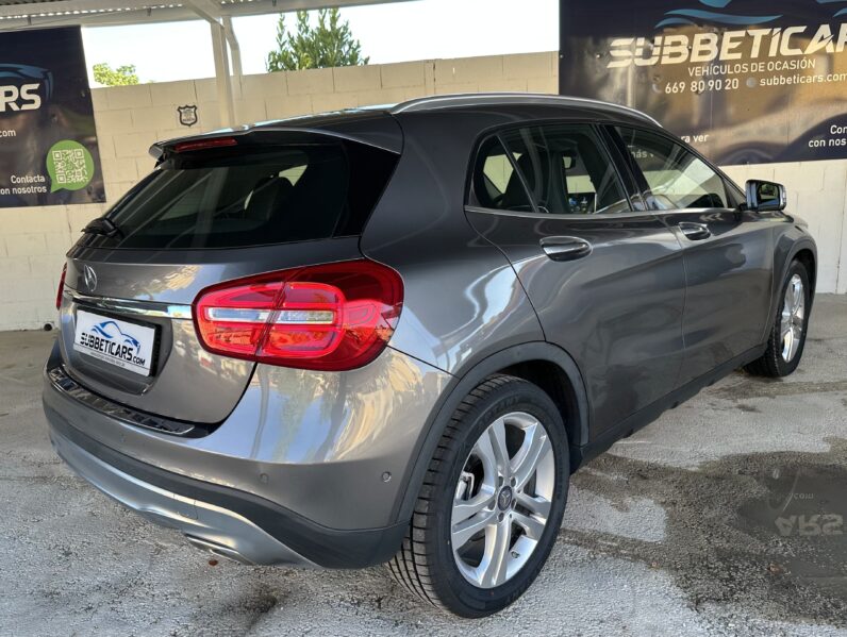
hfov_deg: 71.5
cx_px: 424
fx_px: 588
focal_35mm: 24
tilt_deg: -13.0
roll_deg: +3.5
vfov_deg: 56.9
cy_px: 318
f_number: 1.78
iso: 64
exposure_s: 1/170
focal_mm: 6.86
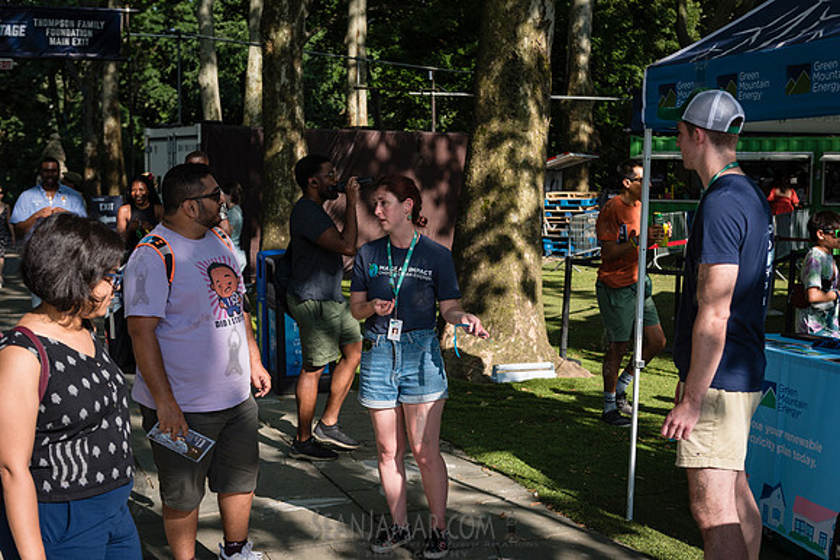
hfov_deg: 41.1
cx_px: 420
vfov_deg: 28.1
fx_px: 1120
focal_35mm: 48
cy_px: 280
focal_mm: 48
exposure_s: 1/1250
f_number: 4
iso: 320
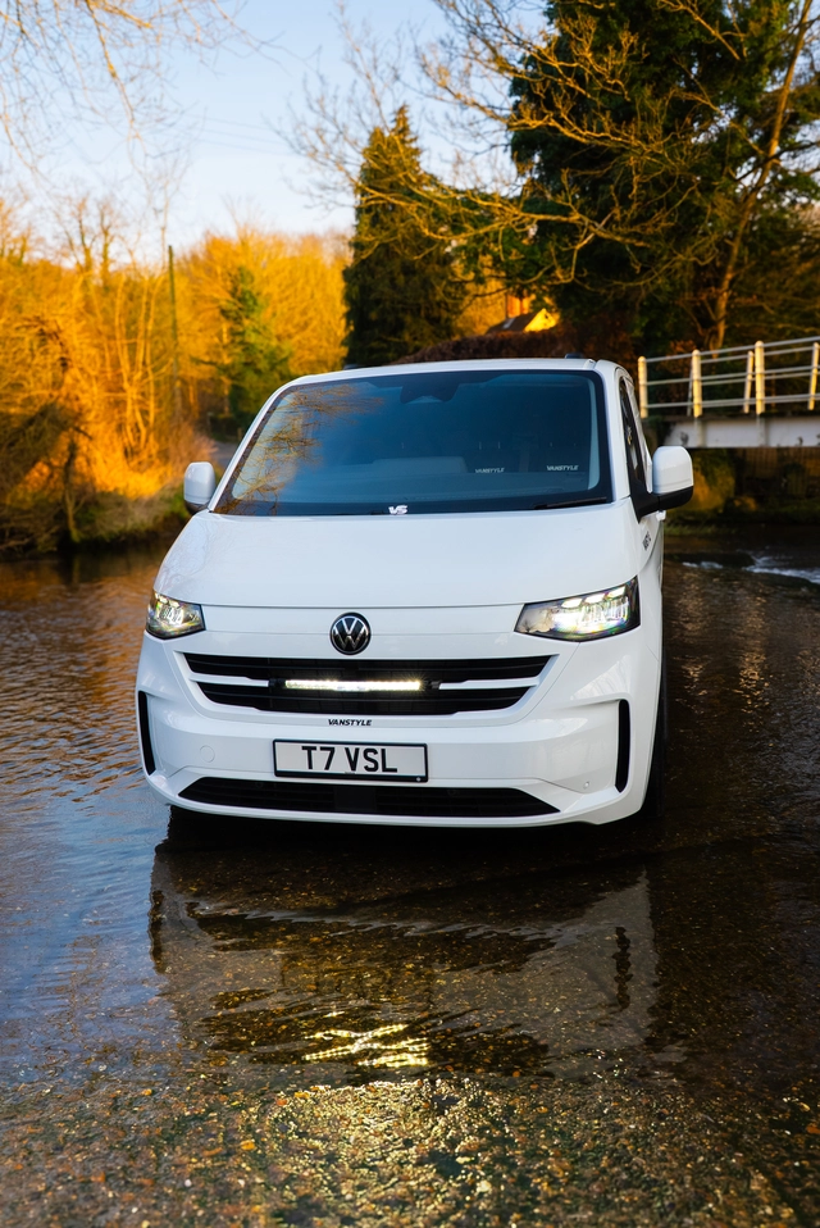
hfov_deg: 43.7
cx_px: 410
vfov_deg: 61.9
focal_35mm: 30
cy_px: 614
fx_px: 1023
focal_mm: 30
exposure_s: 1/80
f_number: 10
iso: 500
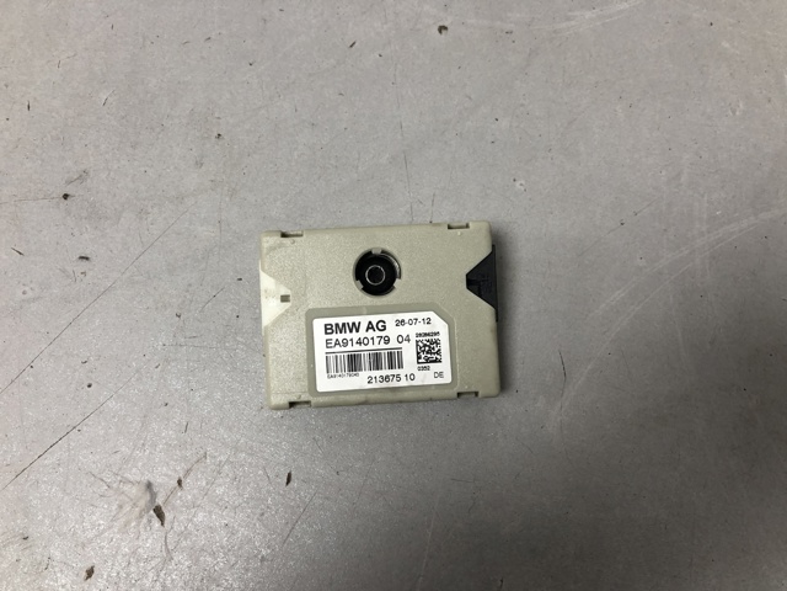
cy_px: 296
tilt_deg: -78.5
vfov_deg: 49.7
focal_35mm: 28
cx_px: 394
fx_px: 637
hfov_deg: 63.4
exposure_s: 1/33
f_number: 1.8
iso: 32
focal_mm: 4
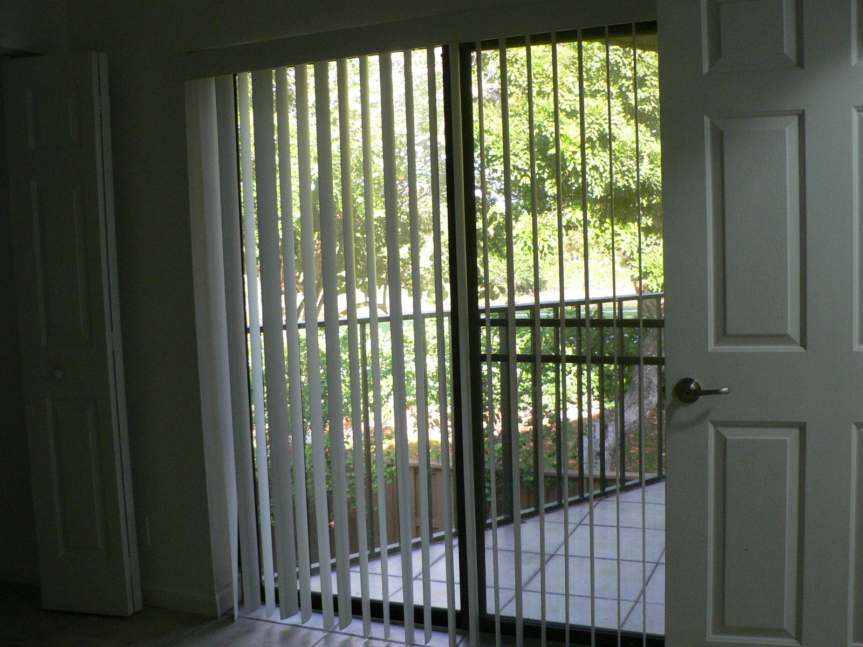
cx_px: 432
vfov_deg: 39.7
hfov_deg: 51.4
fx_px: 898
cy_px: 324
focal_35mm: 36
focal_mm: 6
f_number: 2.8
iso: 200
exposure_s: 1/30
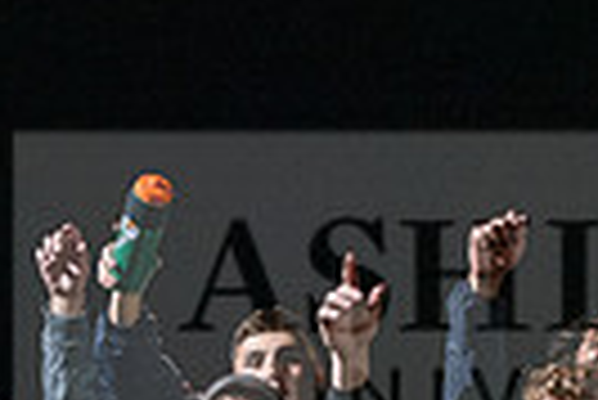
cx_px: -121
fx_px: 5072
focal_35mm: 305
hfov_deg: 6.7
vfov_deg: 4.5
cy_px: 676
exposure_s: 1/400
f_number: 2.8
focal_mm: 70
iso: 8000
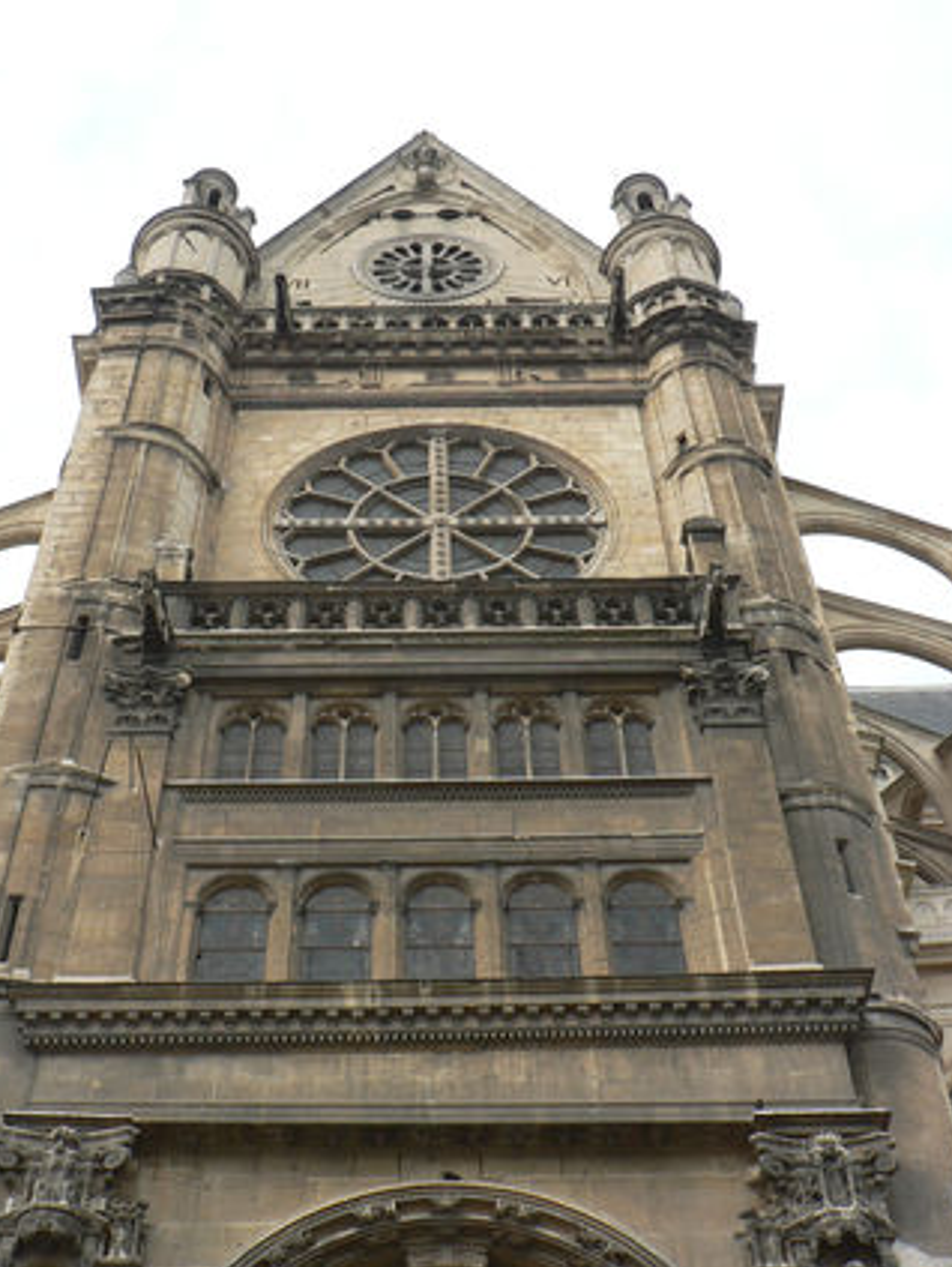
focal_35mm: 44
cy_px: 635
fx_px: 1611
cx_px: 416
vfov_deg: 42.9
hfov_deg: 32.9
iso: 64
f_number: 4
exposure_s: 1/200
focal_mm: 6.5
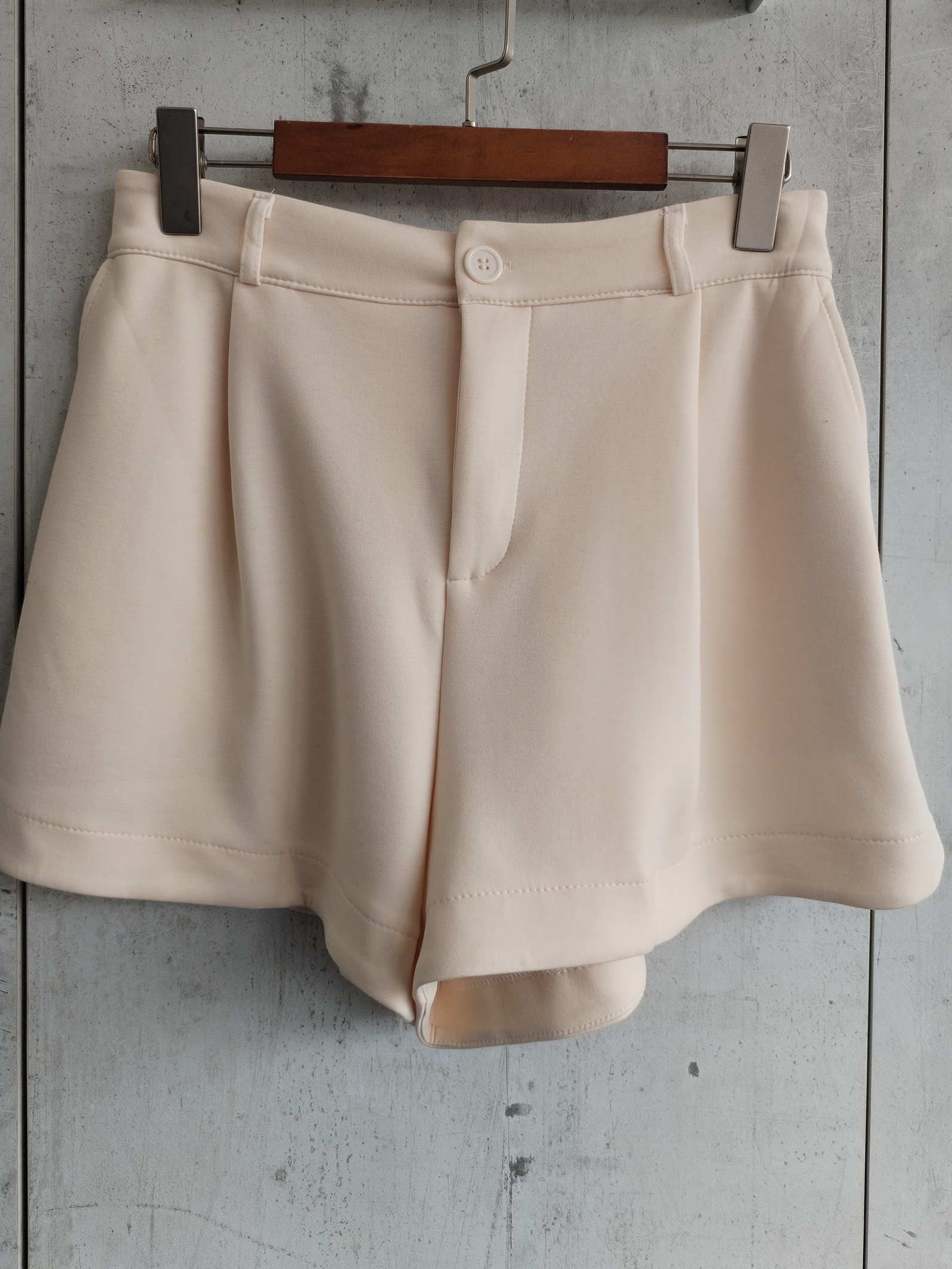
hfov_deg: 42.9
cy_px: 576
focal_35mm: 33
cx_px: 444
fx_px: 1210
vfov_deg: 55.3
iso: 100
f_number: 1.8
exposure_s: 1/114
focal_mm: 4.75
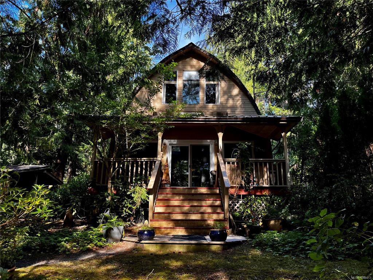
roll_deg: -0.1
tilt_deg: +16.0
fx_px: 280
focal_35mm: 26
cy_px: 140
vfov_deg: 53.1
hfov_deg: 67.3
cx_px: 186
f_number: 1.6
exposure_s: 1/371
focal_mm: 5.1
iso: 50
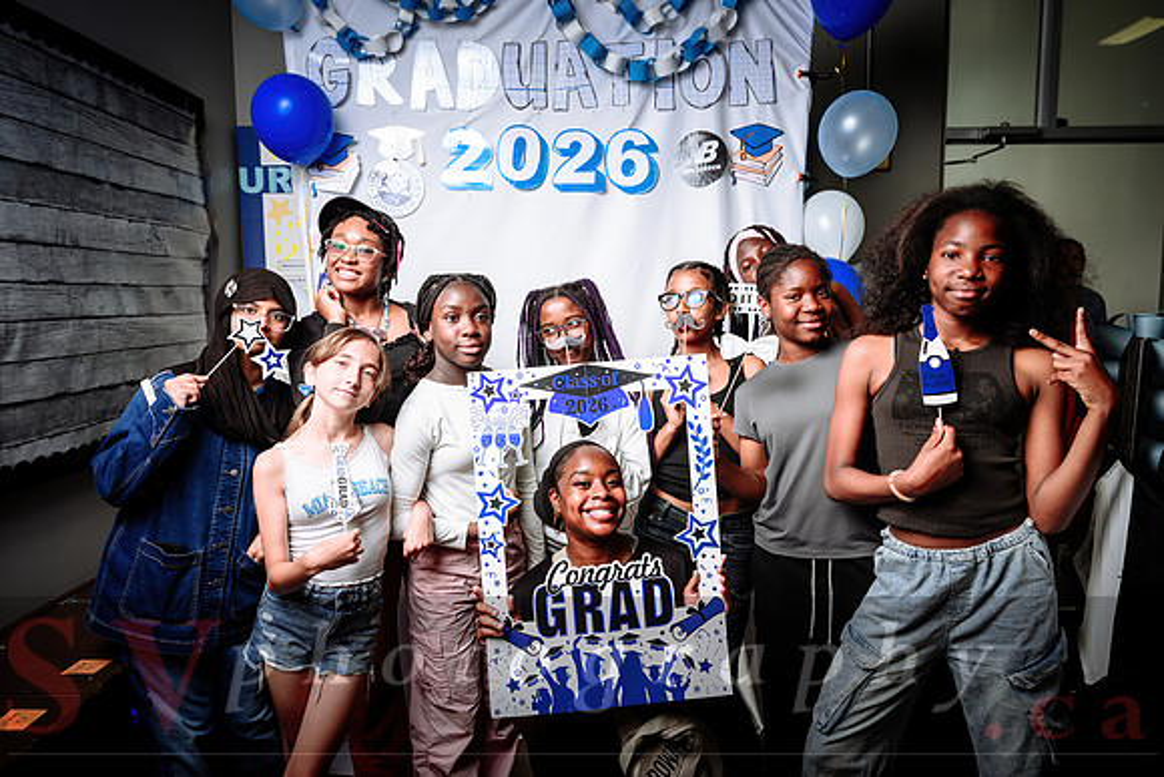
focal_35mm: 26
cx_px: 582
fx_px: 841
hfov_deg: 69.4
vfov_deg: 49.6
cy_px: 388
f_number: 4.5
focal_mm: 26
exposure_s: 1/200
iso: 80
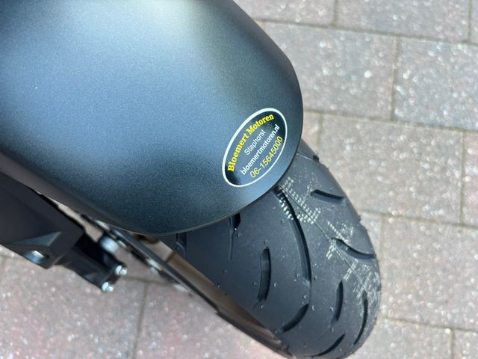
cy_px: 180
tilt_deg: -79.2
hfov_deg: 67.3
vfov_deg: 53.1
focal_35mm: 26
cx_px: 239
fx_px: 359
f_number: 1.6
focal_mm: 5.96
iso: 125
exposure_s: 1/121
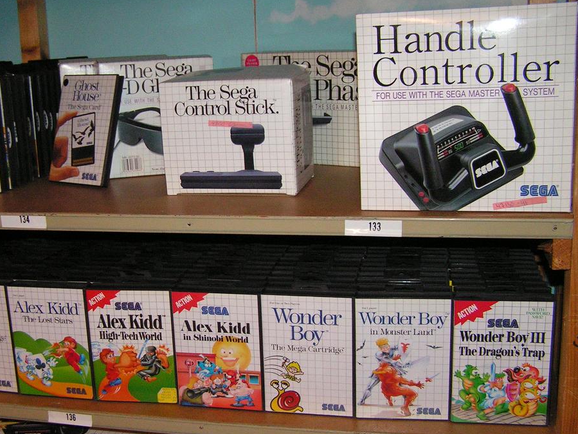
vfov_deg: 30.3
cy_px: 215
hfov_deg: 39.5
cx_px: 228
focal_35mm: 48
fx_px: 802
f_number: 2.8
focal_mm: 6.3
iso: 200
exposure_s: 1/40
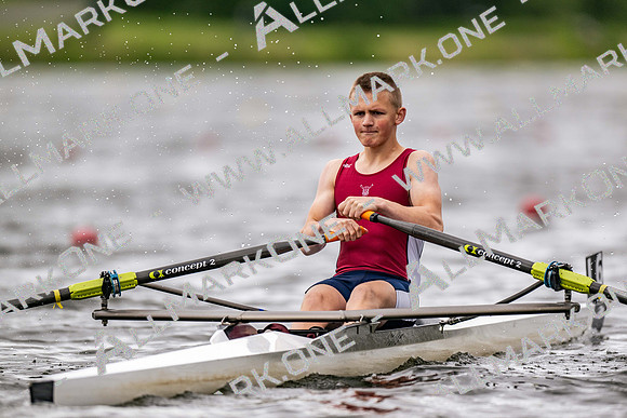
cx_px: 314
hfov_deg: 3.4
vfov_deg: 2.3
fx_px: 10452
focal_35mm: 600
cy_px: 209
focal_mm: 600
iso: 400
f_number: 4
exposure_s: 1/2500
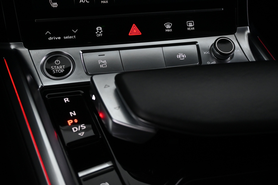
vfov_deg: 29.4
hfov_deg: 43.0
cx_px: 139
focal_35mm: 46
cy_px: 92
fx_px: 353
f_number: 4.8
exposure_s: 1/50
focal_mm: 30.5
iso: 2500
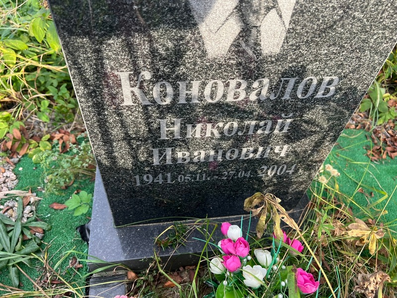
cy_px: 149
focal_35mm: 26
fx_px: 298
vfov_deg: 53.1
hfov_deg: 67.3
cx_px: 198
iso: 40
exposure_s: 1/165
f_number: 1.5
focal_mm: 5.7
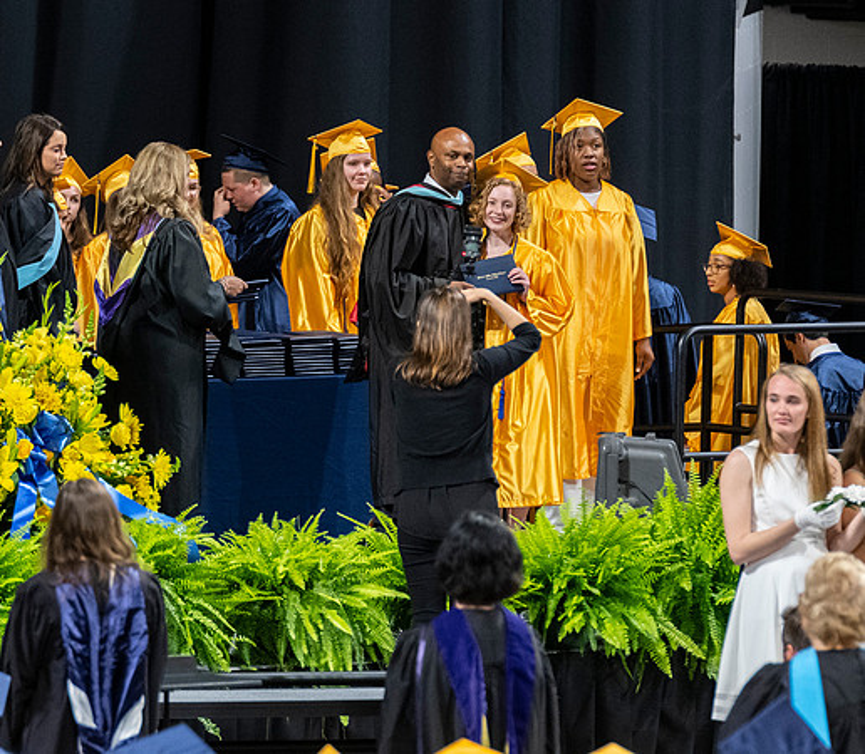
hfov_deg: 4.7
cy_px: 330
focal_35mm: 400
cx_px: 287
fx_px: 10613
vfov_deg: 4.1
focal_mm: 190
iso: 2000
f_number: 4
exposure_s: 1/200
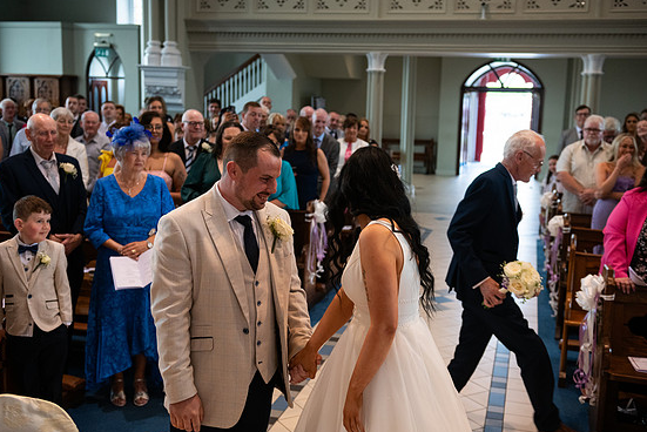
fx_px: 719
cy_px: 215
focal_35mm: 40
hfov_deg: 48.4
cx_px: 325
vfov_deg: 33.4
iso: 800
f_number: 3.5
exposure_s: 1/160
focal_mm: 38
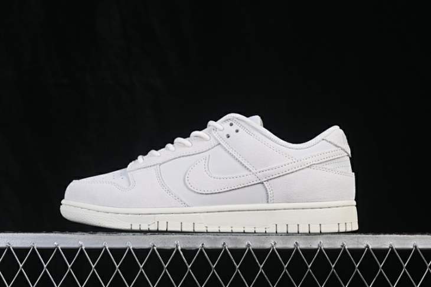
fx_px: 897
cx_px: 216
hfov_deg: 27.0
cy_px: 144
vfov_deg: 18.2
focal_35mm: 75
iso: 160
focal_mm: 50
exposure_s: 1/80
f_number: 8
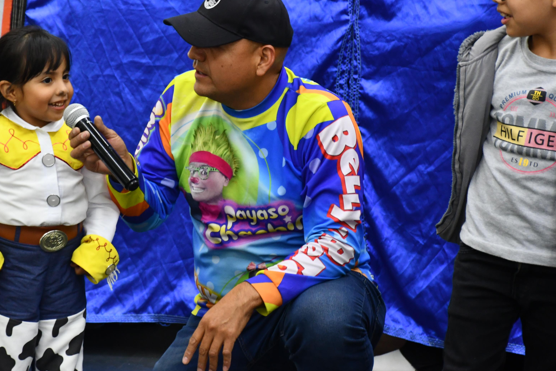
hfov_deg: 14.5
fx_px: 2177
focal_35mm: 141
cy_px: 135
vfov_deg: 9.7
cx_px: 197
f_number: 6.3
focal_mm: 70
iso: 1250
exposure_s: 1/30
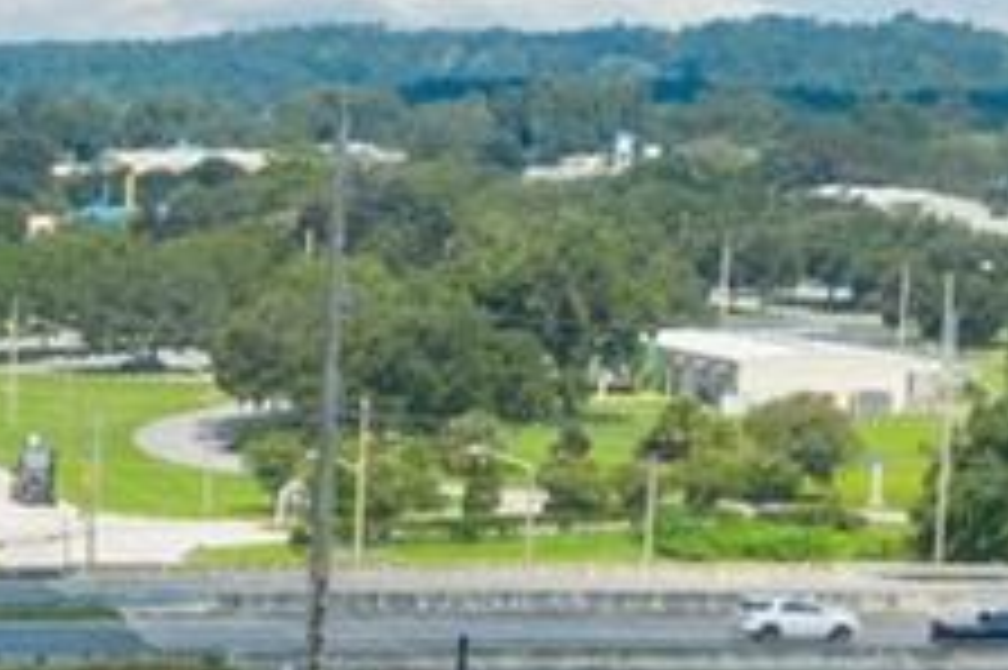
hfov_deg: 9.6
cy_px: 1491
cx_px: -990
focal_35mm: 200
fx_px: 5596
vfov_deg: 6.6
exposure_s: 1/120
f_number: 8
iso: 100
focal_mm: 10.26
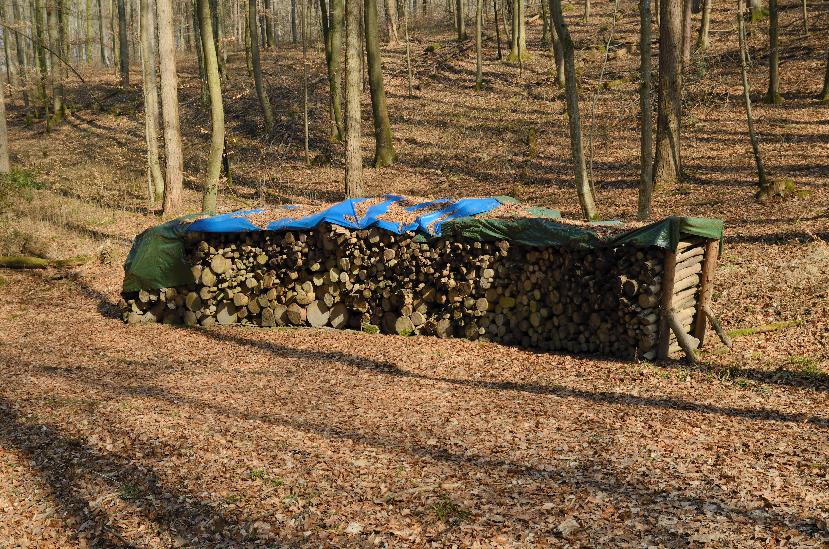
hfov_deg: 39.0
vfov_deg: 26.4
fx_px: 1172
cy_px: 274
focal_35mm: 51
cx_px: 414
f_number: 8
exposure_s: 1/160
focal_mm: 34
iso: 125
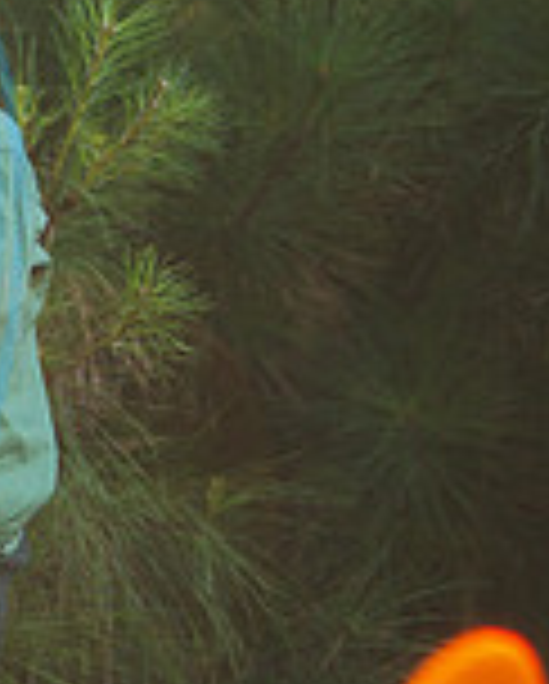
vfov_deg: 14.1
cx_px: -698
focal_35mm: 136
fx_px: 2757
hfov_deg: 10.1
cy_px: 223
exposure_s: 1/200
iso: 200
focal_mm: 38
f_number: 2.8
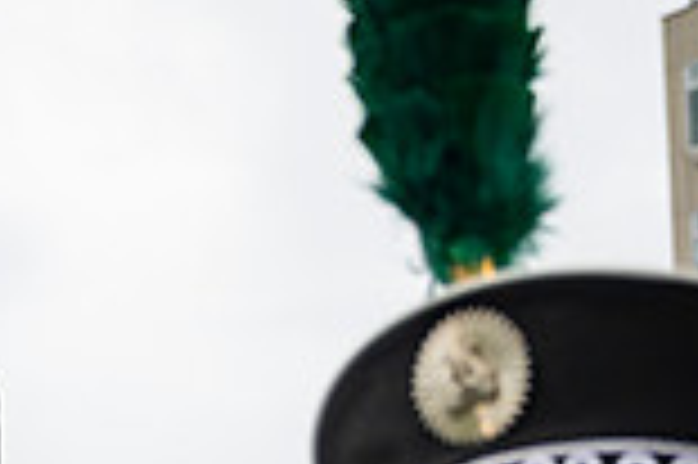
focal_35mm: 103
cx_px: -234
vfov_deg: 12.1
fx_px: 1995
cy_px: 867
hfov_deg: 18.4
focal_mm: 27.5
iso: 160
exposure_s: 1/500
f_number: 2.8
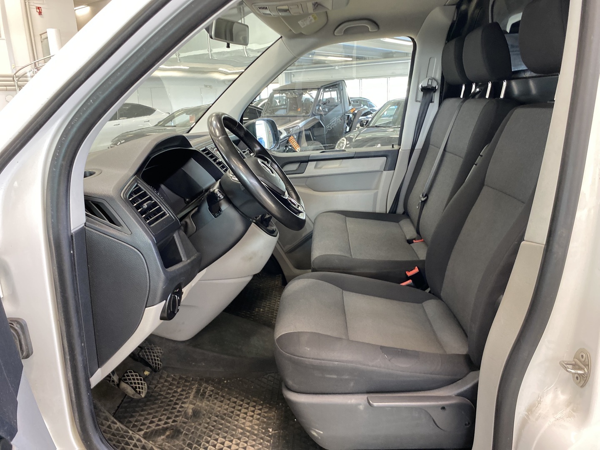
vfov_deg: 53.1
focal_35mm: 26
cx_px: 300
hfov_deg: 67.3
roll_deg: +2.4
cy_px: 225
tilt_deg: -13.6
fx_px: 451
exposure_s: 1/50
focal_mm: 4.25
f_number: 1.8
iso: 250
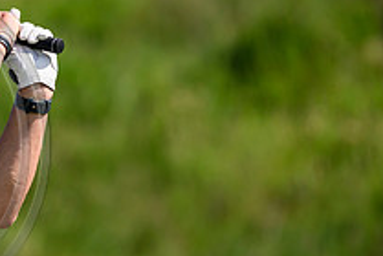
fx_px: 11804
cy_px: 144
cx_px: -139
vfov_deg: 1.2
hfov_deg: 1.9
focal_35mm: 1108
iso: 500
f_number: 4.5
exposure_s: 1/4000
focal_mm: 400
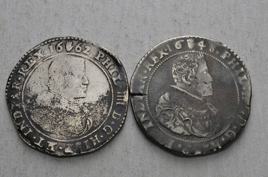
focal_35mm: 72
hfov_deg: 28.1
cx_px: 134
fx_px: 535
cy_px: 88
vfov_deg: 18.8
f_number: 14
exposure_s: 1/200
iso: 400
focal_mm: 48
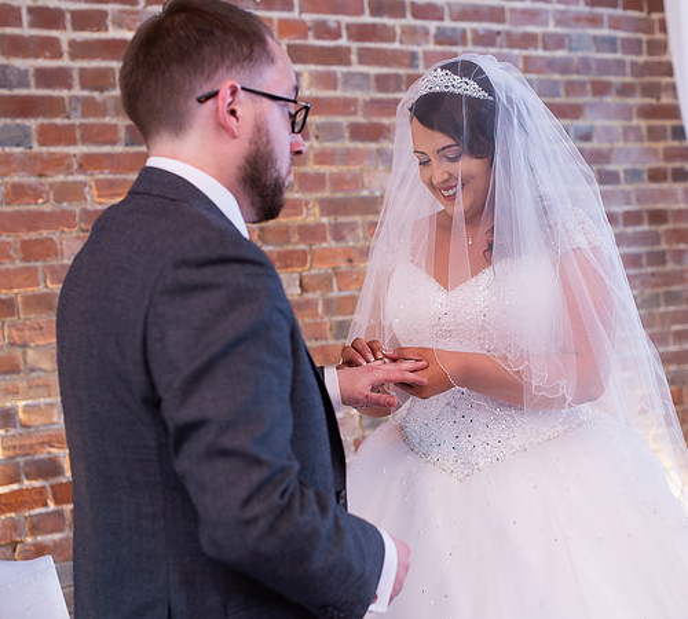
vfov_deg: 31.2
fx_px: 1105
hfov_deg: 34.5
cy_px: 379
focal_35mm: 52
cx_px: 400
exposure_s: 1/100
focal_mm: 35
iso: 640
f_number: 2.5
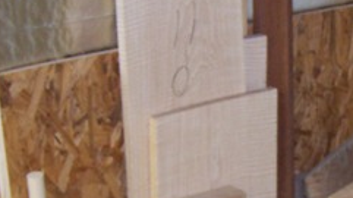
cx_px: 312
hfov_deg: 19.2
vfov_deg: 10.9
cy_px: 191
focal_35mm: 110
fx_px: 1029
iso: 140
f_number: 2.8
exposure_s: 1/60
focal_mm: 6.3
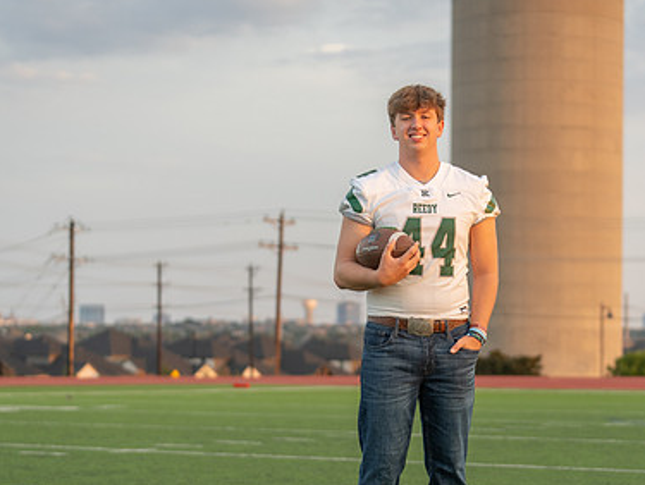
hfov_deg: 18.8
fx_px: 1940
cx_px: 413
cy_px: 329
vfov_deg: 14.2
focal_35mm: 104
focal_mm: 70
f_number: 2.8
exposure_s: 1/320
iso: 200
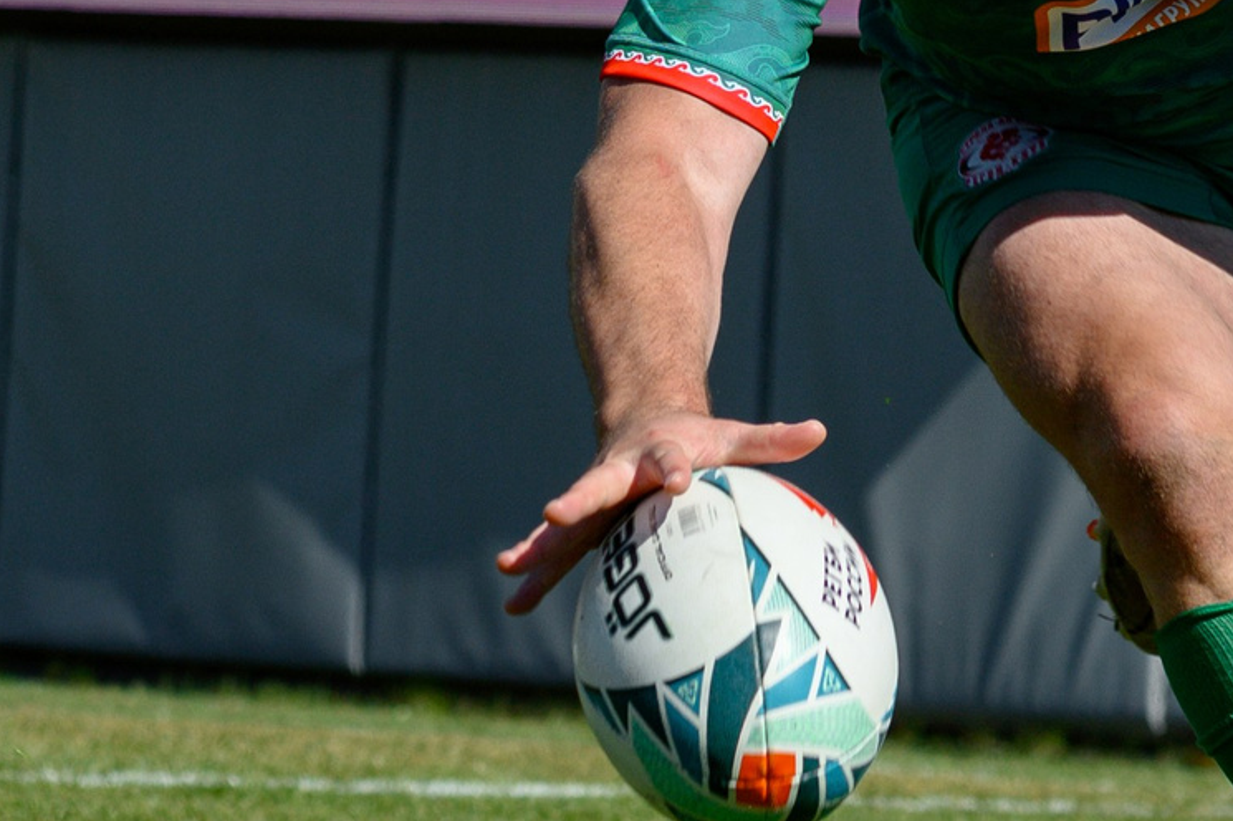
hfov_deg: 4.6
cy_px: -132
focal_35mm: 448
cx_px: 260
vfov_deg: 3.1
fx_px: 15336
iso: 100
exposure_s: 1/1250
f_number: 5.6
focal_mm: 100
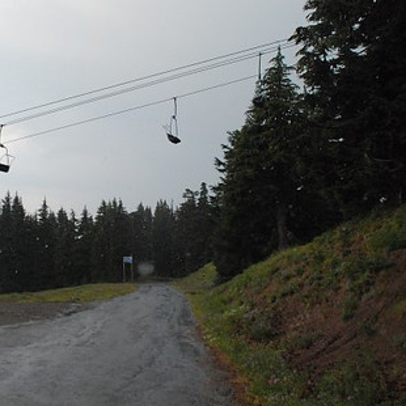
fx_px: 571
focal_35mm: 43
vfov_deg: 39.2
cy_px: 204
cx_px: 127
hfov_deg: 38.6
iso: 1600
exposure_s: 1/2500
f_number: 3.5
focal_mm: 18
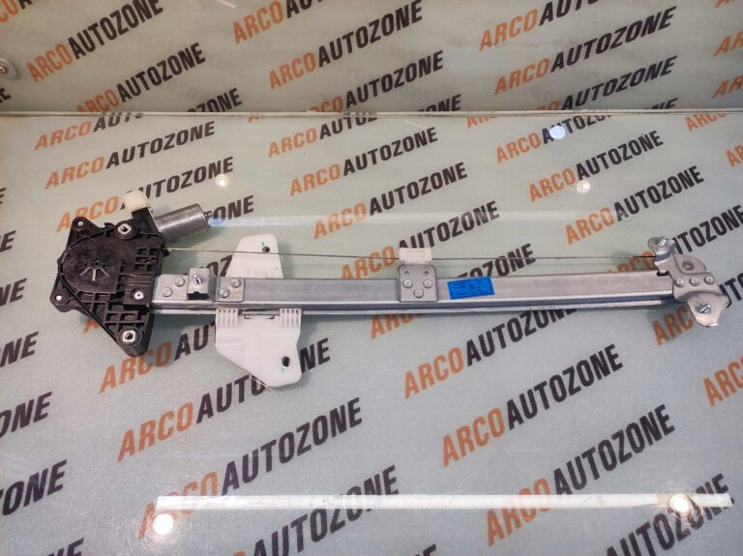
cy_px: 278
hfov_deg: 91.1
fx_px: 365
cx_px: 372
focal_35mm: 17
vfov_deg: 74.7
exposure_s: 1/50
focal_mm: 4.74
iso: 133
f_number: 1.79
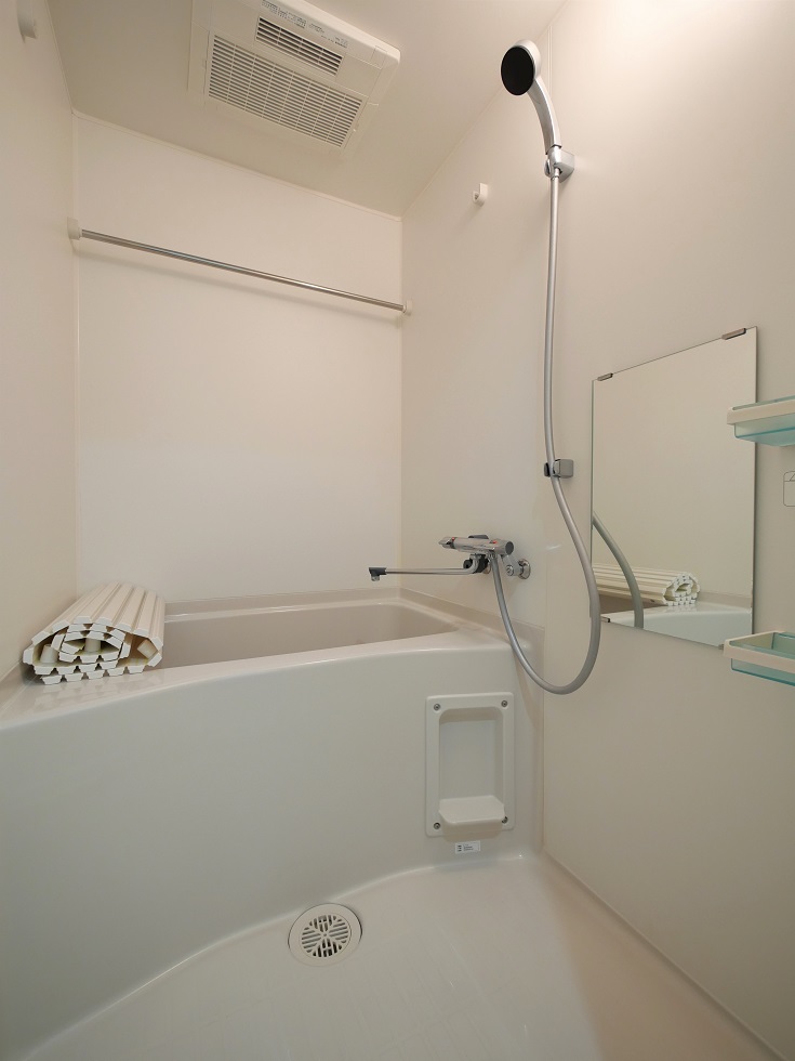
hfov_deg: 85.7
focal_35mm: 14
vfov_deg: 102.1
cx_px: 398
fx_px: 429
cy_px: 530
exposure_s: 1/50
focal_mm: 7
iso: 640
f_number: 4
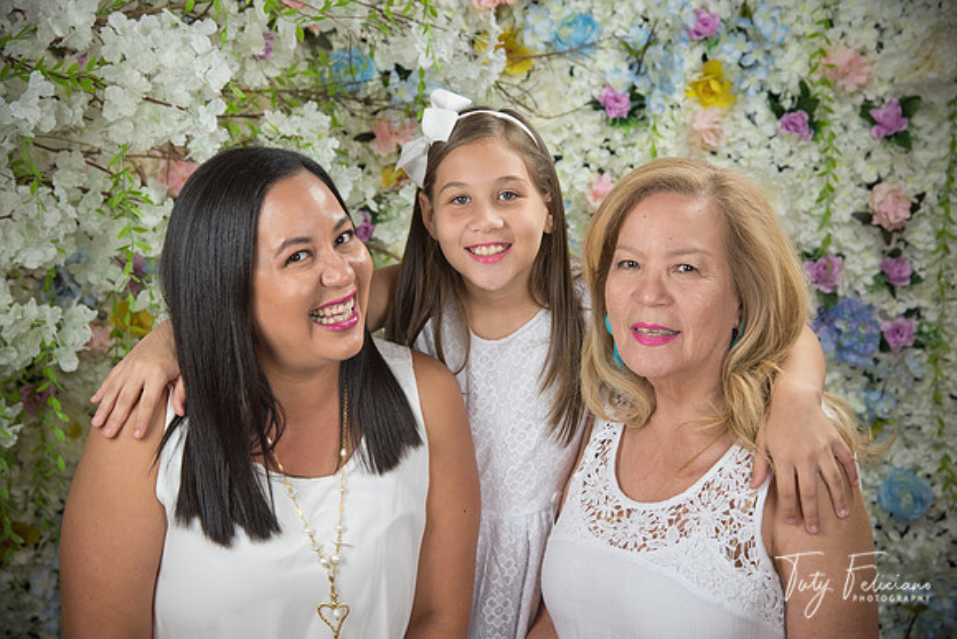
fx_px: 1994
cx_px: 478
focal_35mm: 75
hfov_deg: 27.0
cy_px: 320
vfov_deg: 18.2
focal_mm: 75
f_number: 5
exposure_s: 1/125
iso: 1250
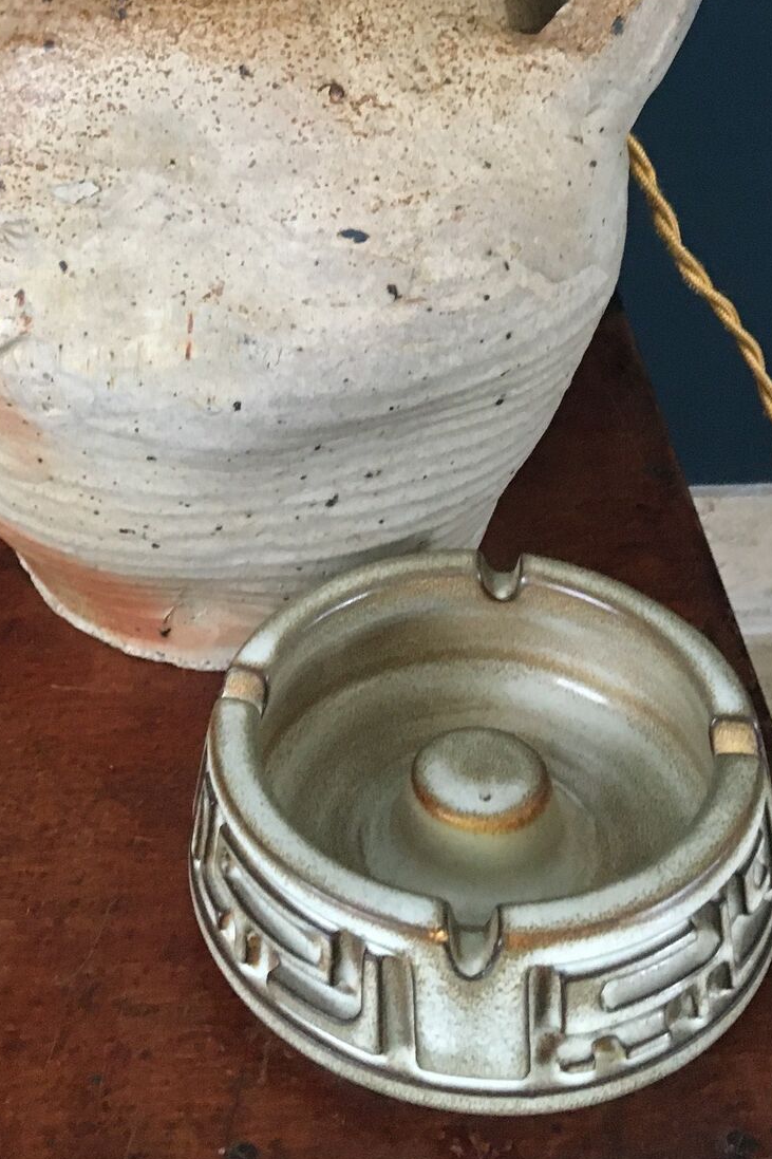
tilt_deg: -27.3
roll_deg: +1.7
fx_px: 1770
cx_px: 261
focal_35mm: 55
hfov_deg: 24.5
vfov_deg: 34.8
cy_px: 184
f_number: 2.2
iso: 200
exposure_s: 1/25
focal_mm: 4.15
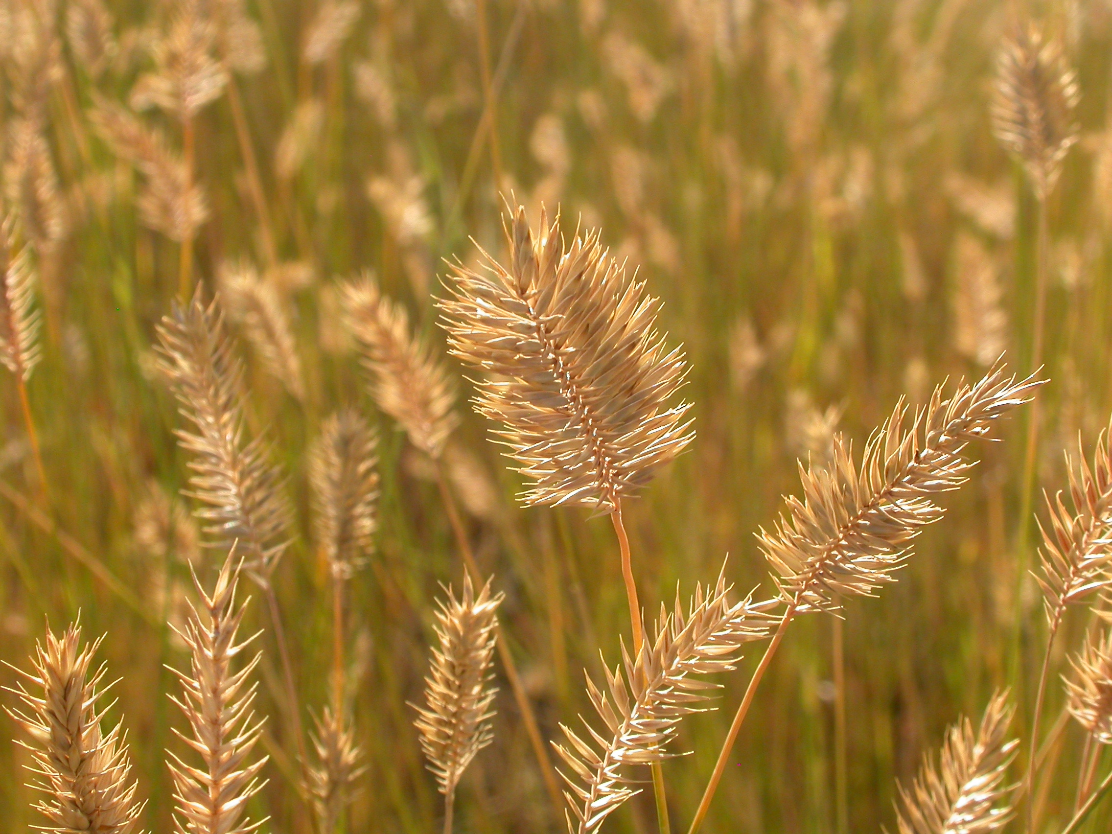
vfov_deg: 18.9
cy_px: 417
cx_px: 556
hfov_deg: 25.0
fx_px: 2506
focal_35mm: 78
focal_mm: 16.2
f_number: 7
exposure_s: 1/203
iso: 100
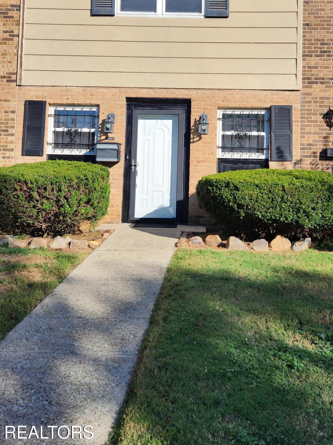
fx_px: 411
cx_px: 195
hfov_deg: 44.0
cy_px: 151
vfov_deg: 55.7
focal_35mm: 32
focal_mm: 5.4
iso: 20
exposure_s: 1/1468
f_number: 1.8
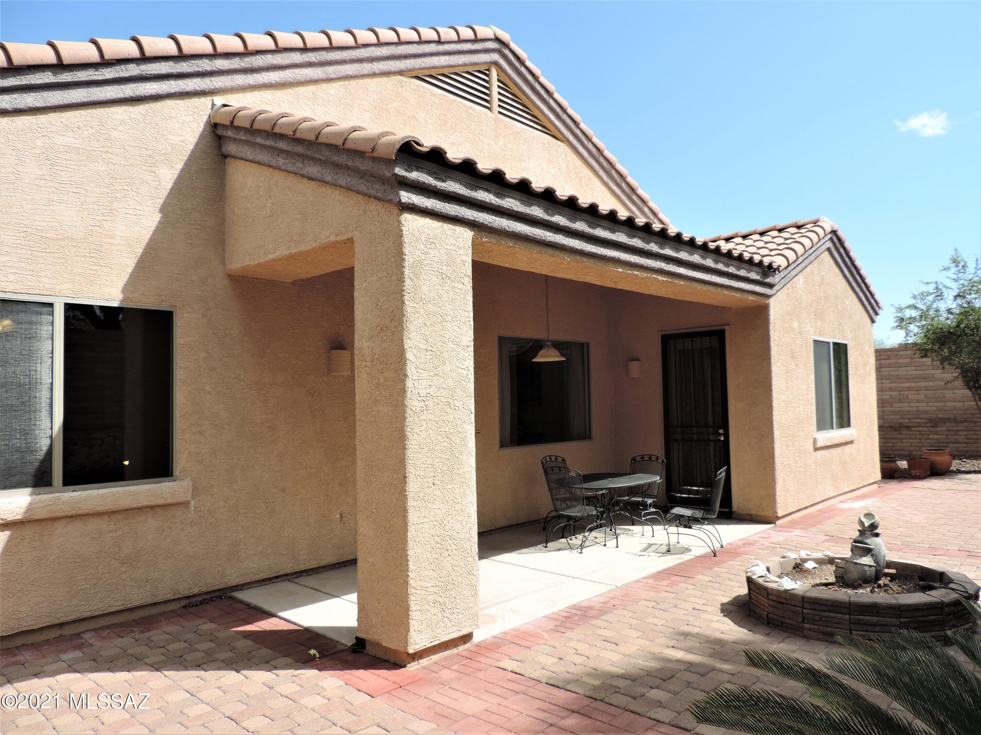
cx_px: 490
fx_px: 680
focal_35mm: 24
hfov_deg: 71.6
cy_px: 368
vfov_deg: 56.8
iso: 80
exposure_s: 1/800
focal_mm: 4.3
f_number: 3
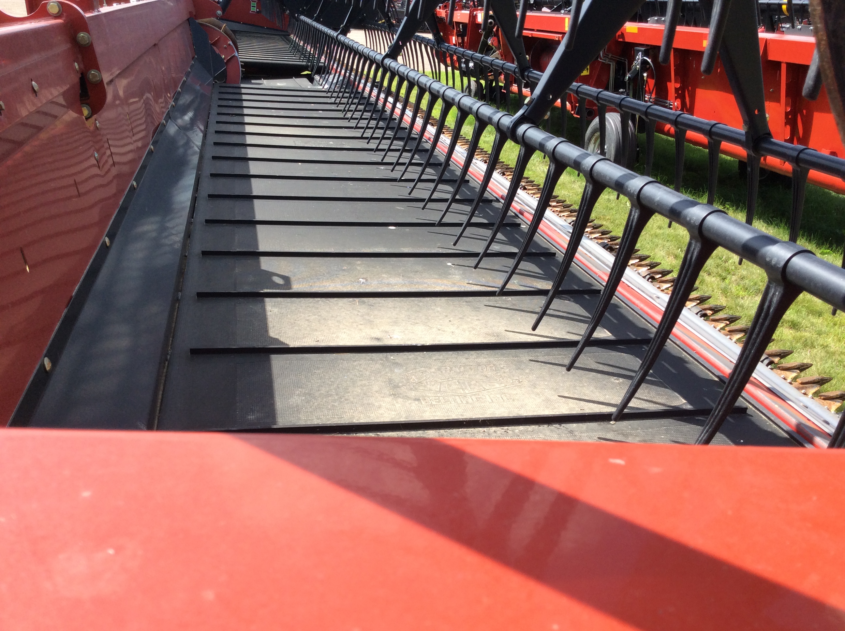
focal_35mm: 32
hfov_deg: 56.9
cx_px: 422
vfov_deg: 44.1
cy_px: 316
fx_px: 780
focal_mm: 3.3
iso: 32
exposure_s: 1/657
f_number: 2.4
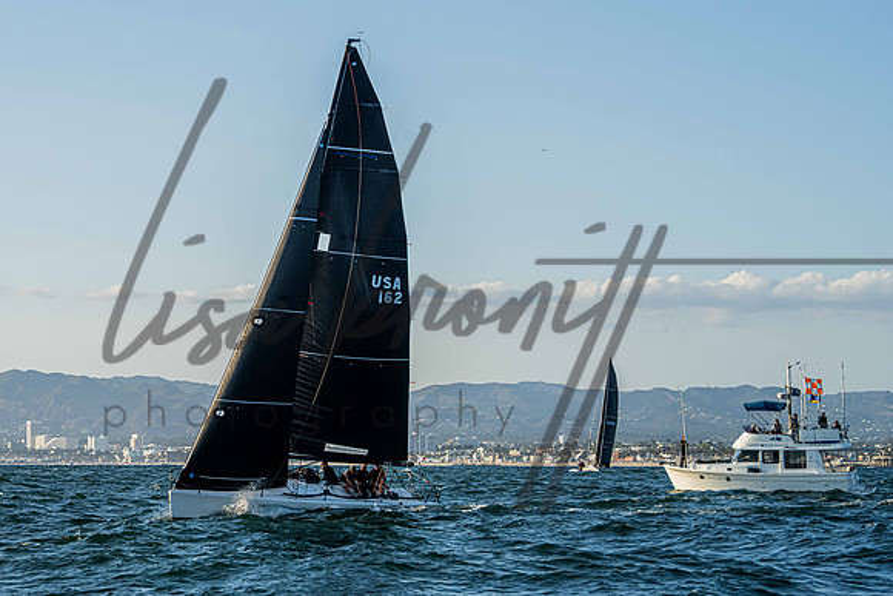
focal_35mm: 91
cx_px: 349
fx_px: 2259
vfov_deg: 15.0
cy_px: 244
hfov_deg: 22.3
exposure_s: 1/1250
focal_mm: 70
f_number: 8
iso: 400
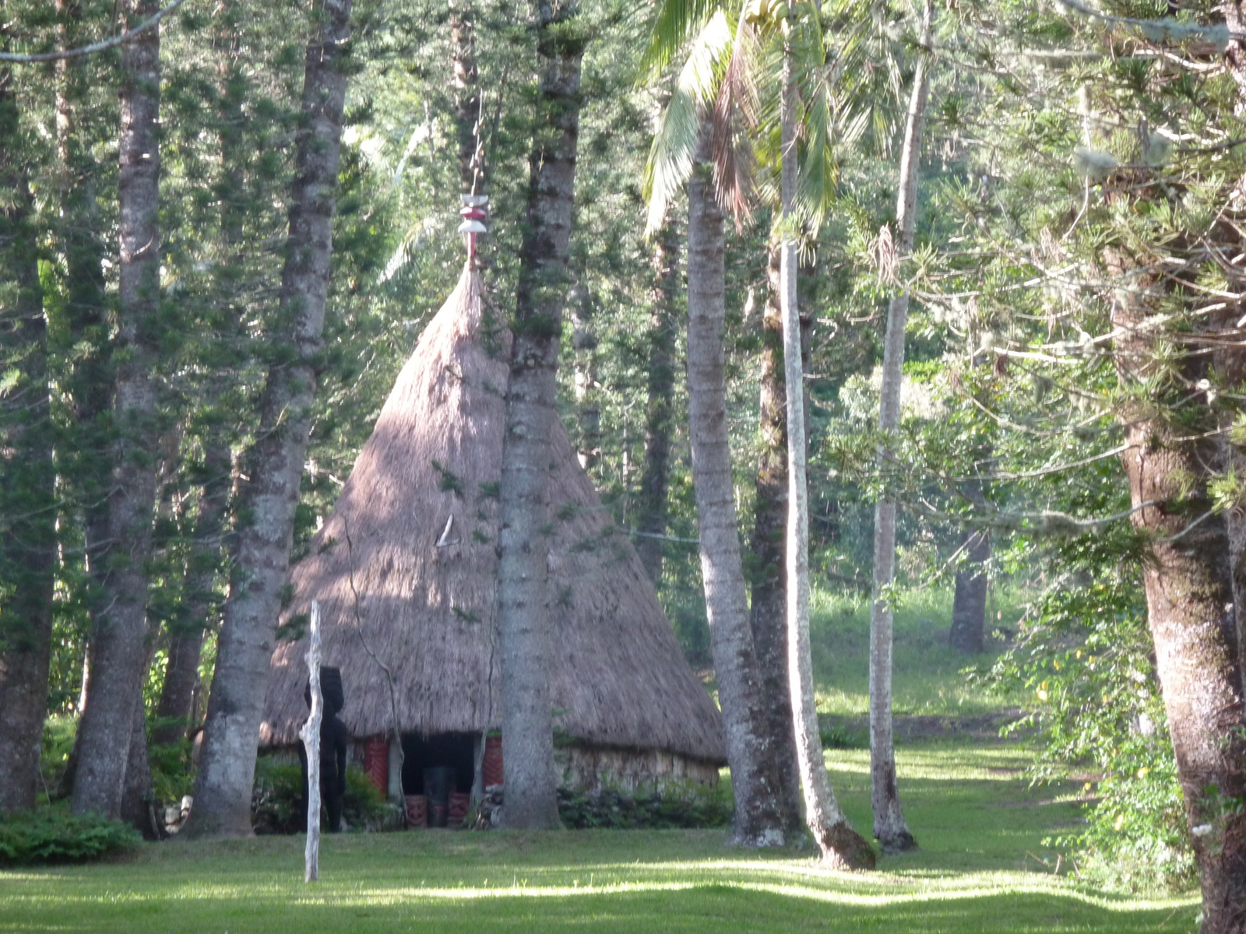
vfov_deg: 9.4
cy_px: 467
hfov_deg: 12.5
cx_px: 623
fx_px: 5687
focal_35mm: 158
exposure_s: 1/60
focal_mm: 25.9
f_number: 4.5
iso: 200
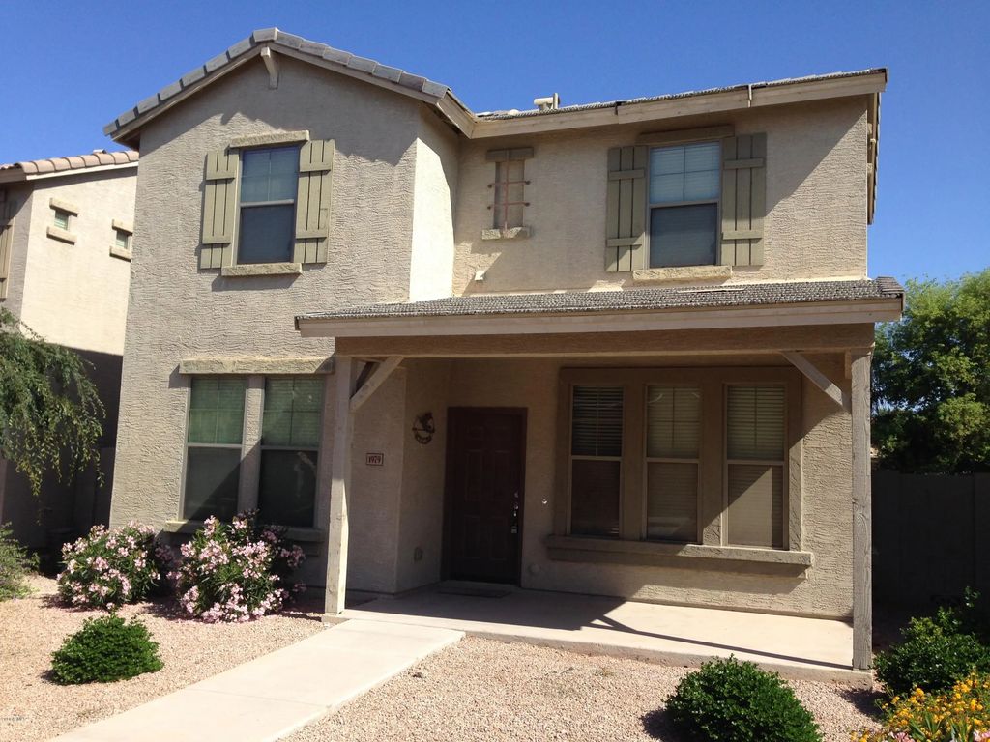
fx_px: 944
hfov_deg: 55.4
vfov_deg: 42.9
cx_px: 495
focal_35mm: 33
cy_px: 371
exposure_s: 1/1355
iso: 50
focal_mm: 4.12
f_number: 2.4
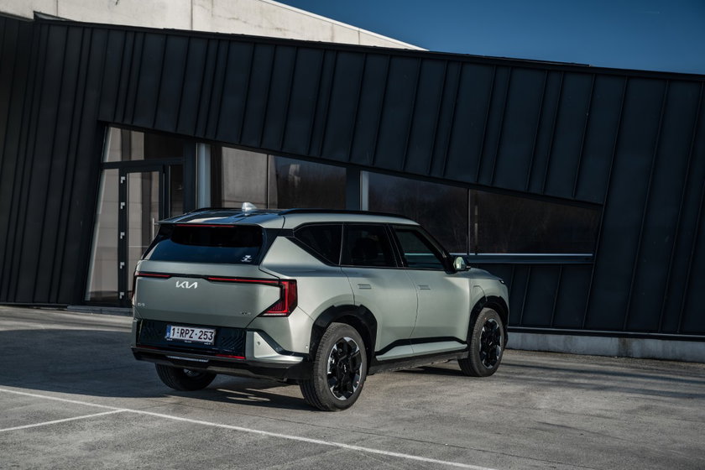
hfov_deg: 38.9
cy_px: 235
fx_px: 999
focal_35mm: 51
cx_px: 352
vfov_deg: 26.5
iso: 80
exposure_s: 1/80
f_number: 4.5
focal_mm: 51
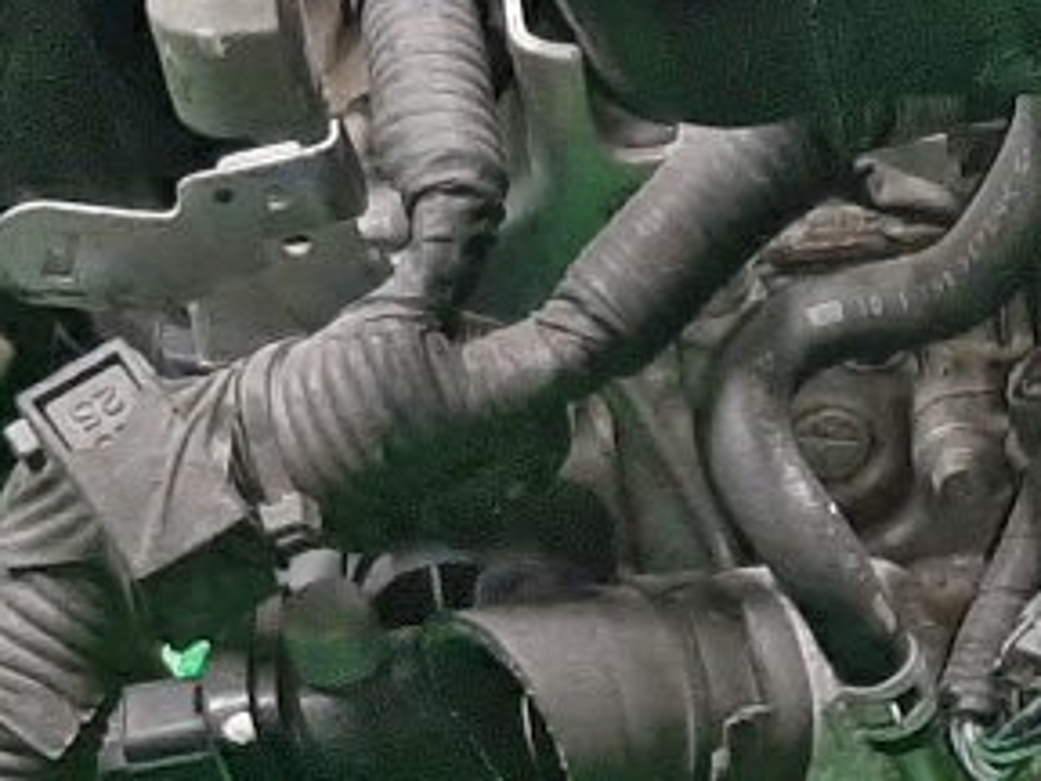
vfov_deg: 10.9
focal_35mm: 130
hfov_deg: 14.8
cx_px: 1146
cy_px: 1233
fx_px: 3909
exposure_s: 1/50
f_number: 1.7
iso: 237
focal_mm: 3.93
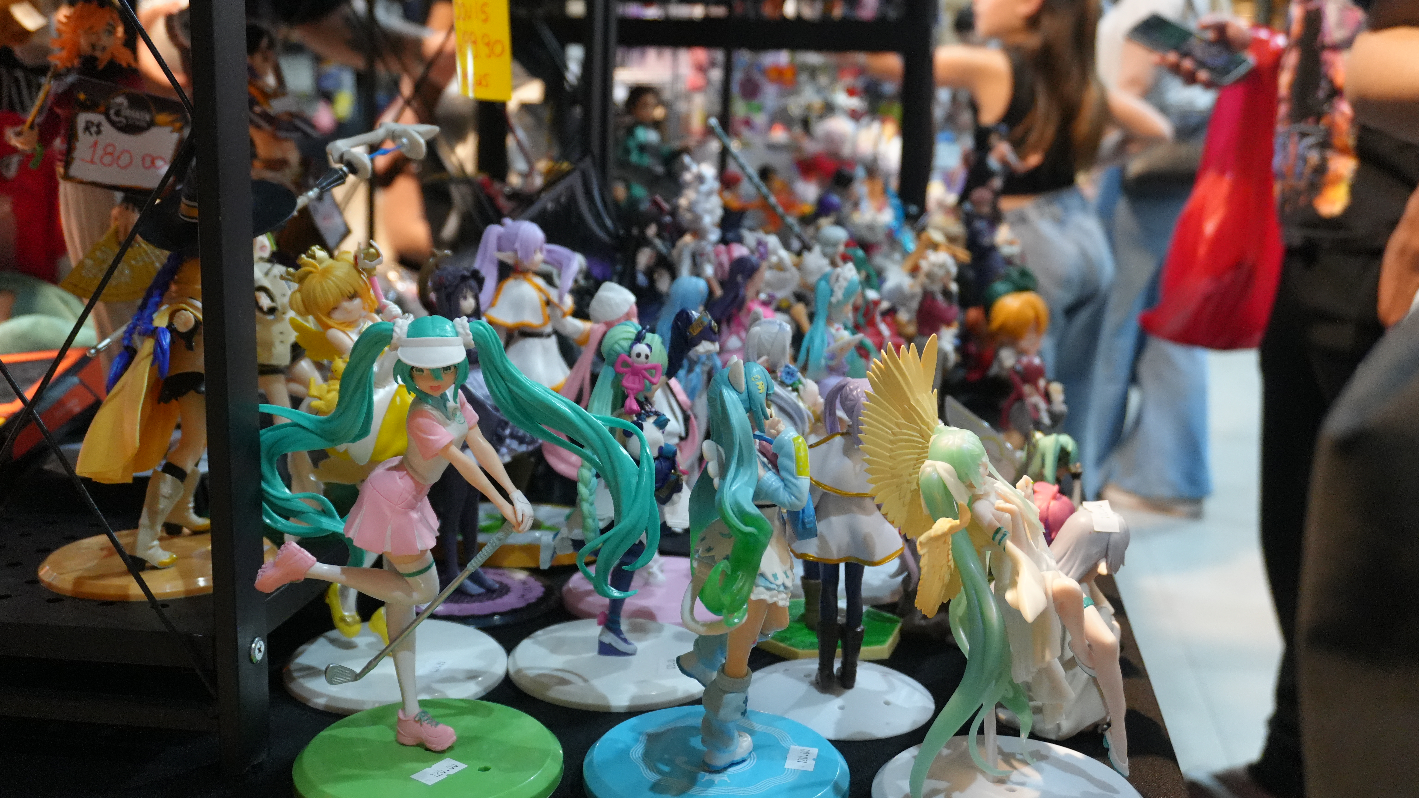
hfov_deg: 51.0
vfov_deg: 30.0
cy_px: 353
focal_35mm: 40
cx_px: 707
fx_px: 1487
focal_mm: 25
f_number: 4.5
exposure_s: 1/160
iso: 3200
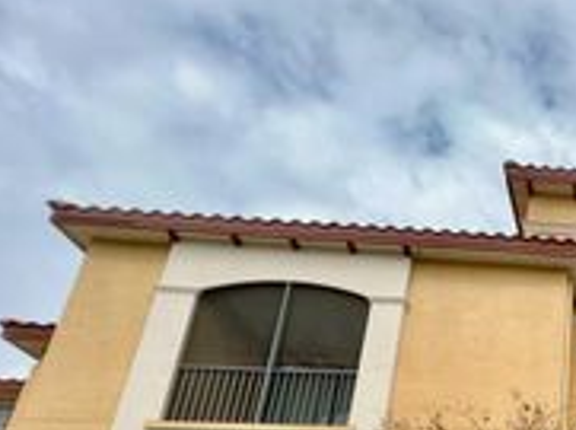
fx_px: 598
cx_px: 735
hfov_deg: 36.0
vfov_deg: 33.0
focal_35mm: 36
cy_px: 505
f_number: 1.8
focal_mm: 1.57
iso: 32
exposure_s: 1/1376
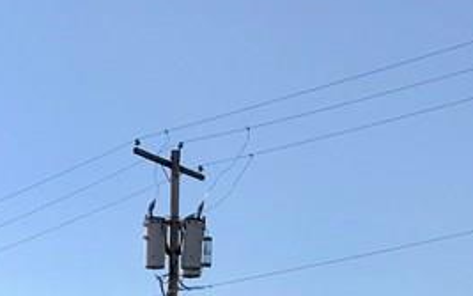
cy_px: 638
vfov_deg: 10.4
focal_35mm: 114
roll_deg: +2.0
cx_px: 188
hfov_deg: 18.3
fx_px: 1470
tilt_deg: -2.8
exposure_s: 1/2128
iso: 20
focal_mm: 3.99
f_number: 1.8
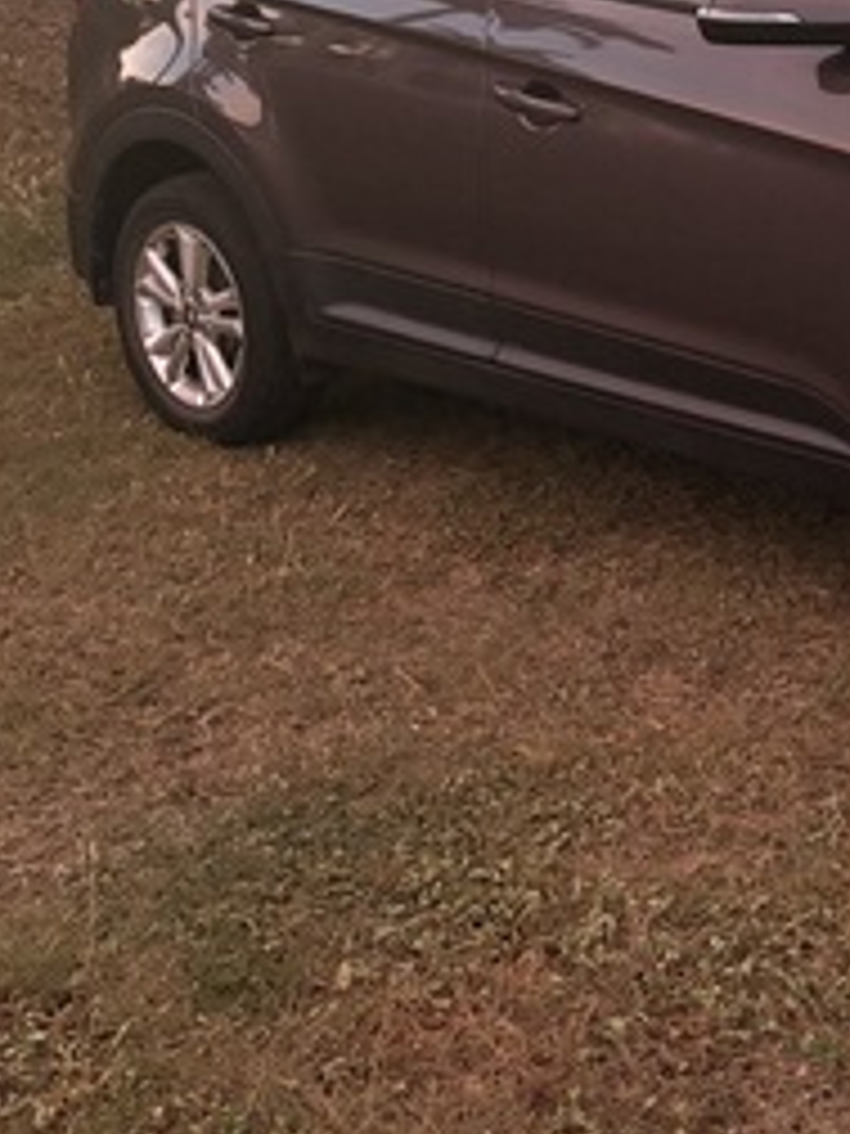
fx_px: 2030
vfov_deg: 30.0
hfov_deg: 22.4
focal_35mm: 62
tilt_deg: -10.0
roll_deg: +0.1
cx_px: 931
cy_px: 135
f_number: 1.6
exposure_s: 1/60
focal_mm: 5.96
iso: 400
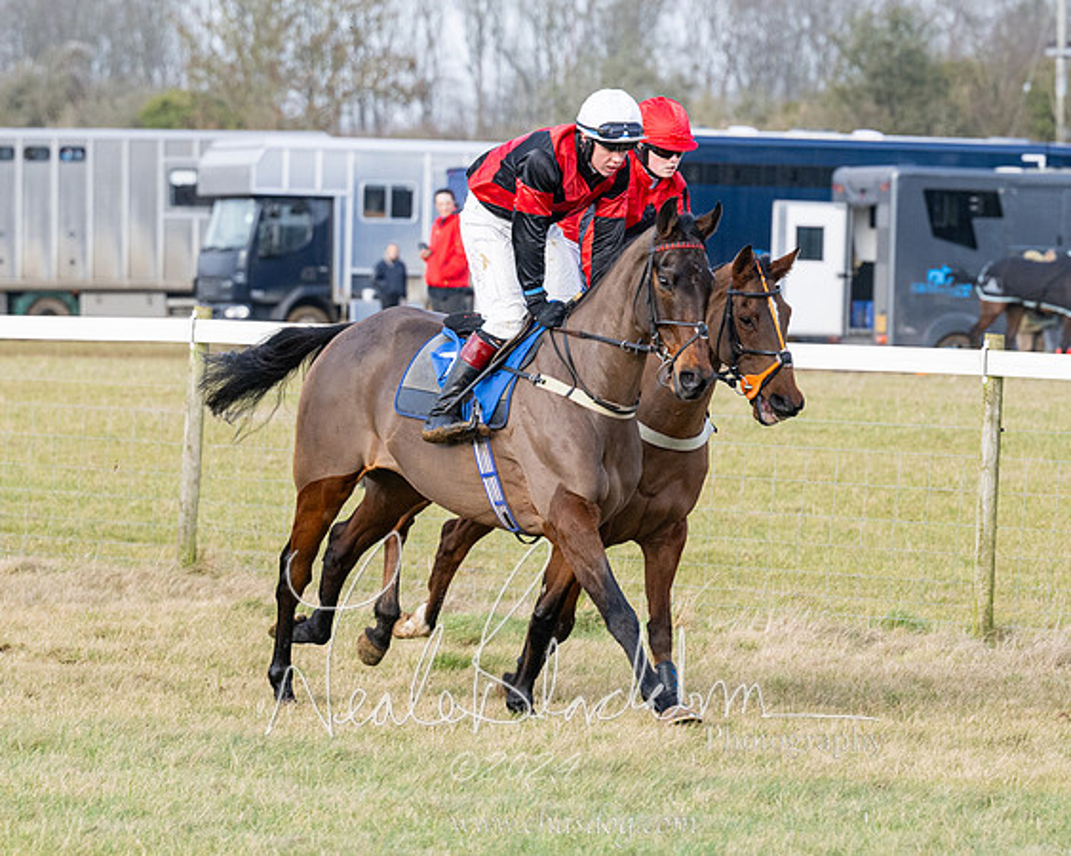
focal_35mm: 335
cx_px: 628
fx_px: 10626
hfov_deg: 5.8
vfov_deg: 4.6
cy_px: 477
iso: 400
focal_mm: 155
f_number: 5
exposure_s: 1/800
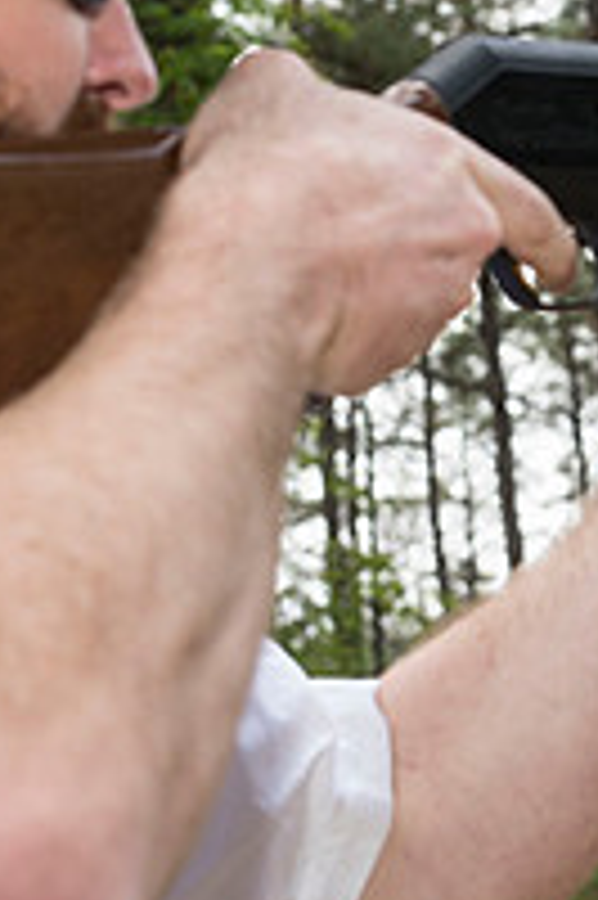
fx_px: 3769
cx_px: 450
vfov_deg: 13.5
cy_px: 180
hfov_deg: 9.1
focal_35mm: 151
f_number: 7.1
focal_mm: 52
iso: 160
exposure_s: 1/160
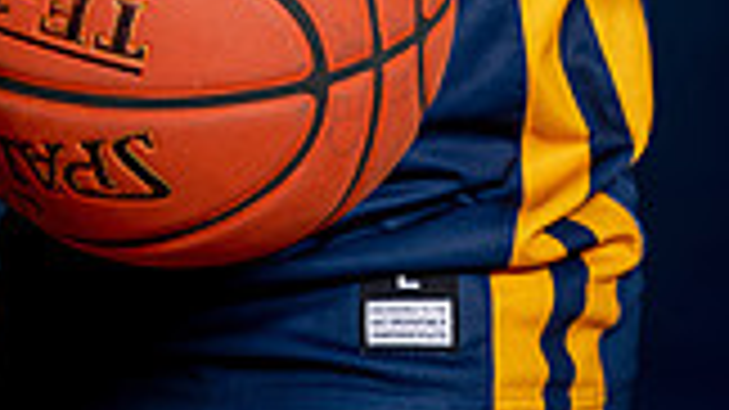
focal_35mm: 177
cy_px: -482
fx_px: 3420
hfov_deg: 12.2
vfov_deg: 6.6
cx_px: 252
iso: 400
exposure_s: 1/250
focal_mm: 61
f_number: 5.6
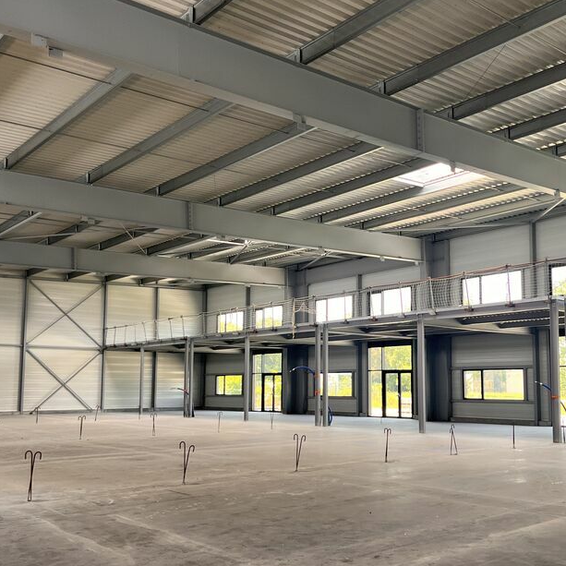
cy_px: 315
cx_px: 337
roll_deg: +0.5
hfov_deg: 45.8
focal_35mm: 36
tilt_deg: +6.0
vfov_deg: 46.0
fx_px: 666
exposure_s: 1/133
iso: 64
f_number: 1.6
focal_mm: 5.1
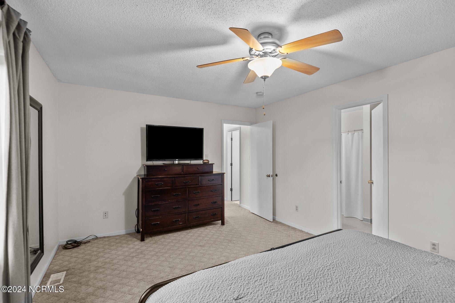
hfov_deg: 96.8
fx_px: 202
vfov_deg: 73.7
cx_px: 228
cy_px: 152
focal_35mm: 16
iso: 400
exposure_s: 1/20
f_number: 4
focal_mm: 16
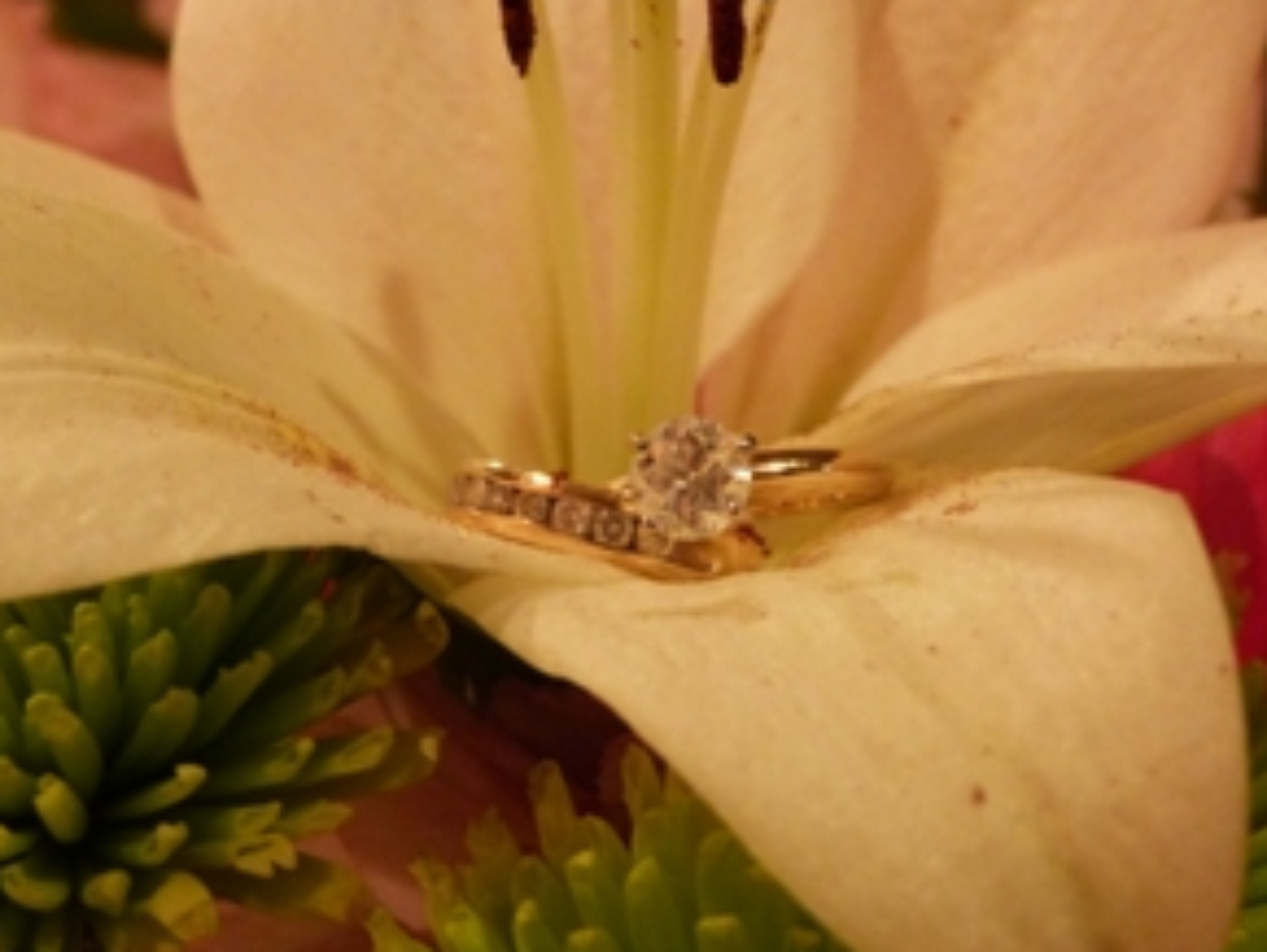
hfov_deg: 27.4
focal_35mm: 71
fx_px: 2601
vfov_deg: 20.7
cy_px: 528
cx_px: 699
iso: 400
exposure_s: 1/13
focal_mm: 8.3
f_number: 3.2
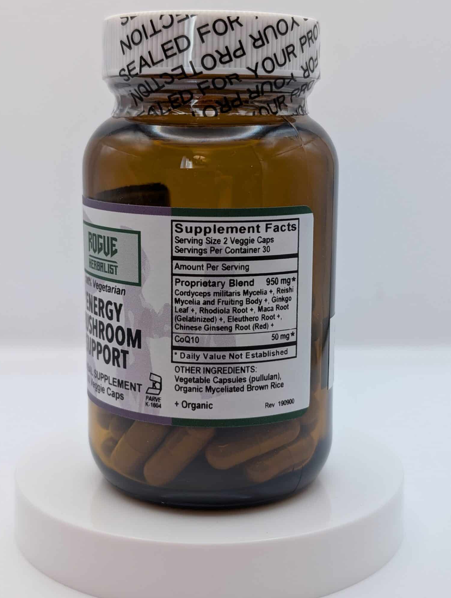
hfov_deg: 29.2
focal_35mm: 50
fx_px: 866
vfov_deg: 38.1
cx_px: 222
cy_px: 294
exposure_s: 1/35.4
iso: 32
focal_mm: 6.9
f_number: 1.68
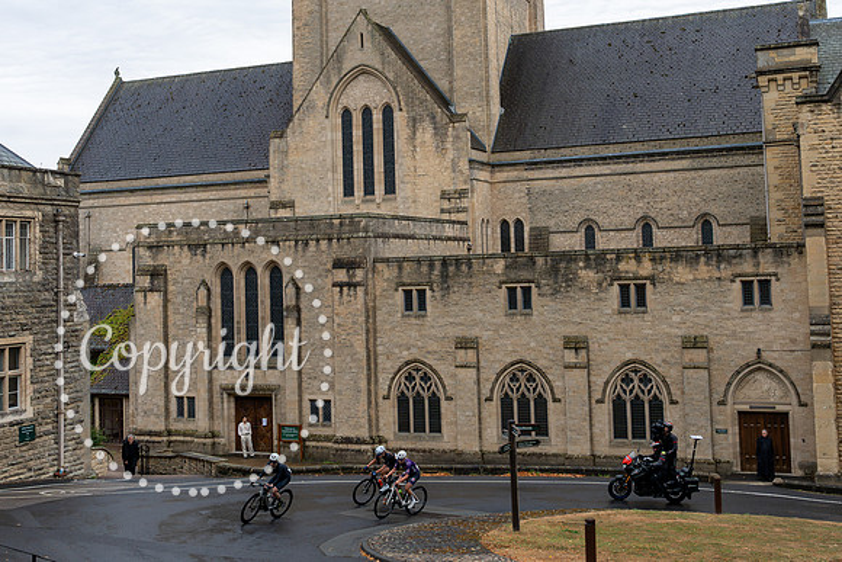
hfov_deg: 43.3
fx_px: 1060
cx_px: 434
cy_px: 203
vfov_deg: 29.5
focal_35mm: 45
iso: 320
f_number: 4
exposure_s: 1/800
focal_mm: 28
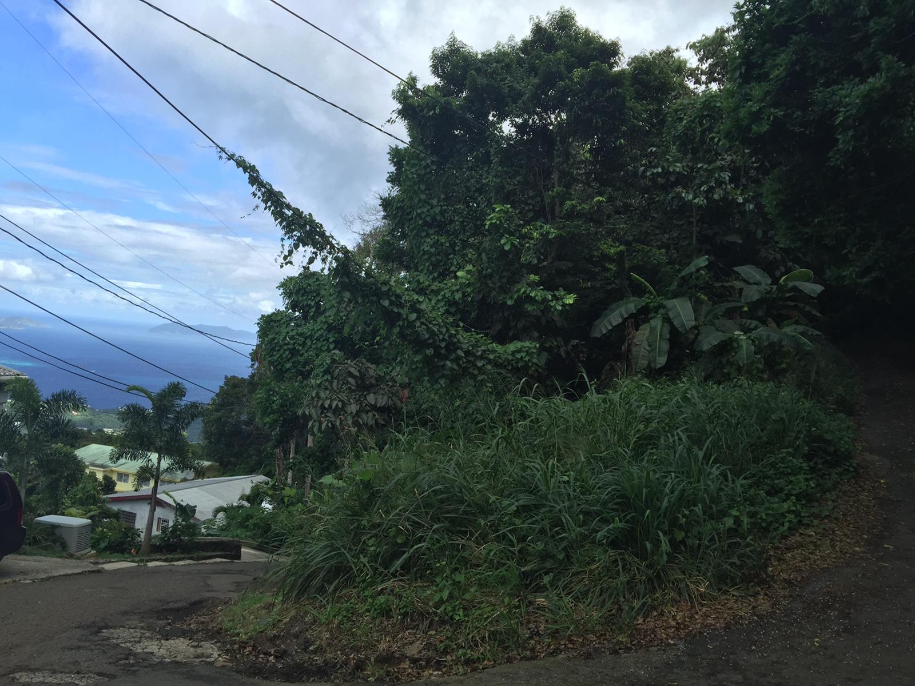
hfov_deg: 61.7
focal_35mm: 29
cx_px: 458
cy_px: 343
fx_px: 767
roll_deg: -7.0
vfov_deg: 48.2
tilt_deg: +1.6
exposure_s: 1/1319
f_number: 2.2
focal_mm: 4.15
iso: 32
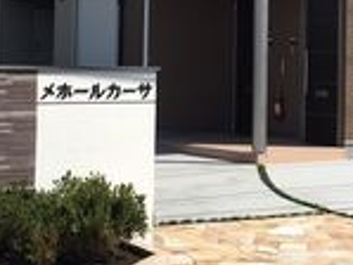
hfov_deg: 19.8
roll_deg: -1.1
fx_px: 990
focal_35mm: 97
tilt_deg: +1.5
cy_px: 18
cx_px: 317
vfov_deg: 15.1
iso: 25
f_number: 2.2
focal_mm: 4.15
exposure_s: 1/2137
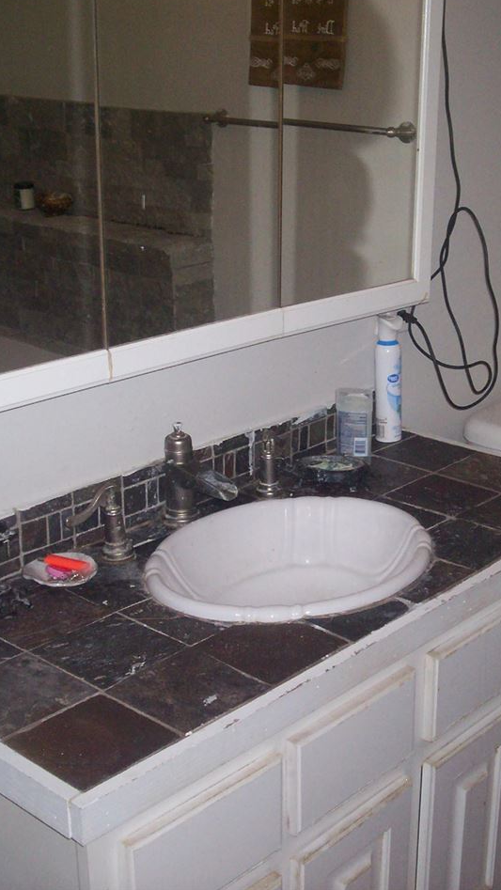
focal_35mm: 53
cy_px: 441
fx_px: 1251
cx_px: 342
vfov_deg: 39.2
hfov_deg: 22.5
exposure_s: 1/64
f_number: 4.5
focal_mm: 5.9
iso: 140
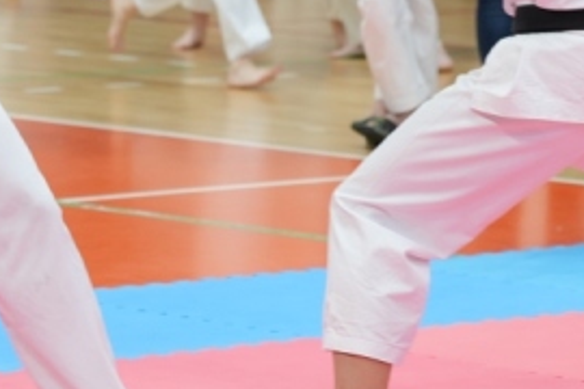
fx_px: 5045
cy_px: -33
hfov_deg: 6.6
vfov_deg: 4.4
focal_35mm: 311
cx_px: 314
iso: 800
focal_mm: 105
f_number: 4.5
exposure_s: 1/160
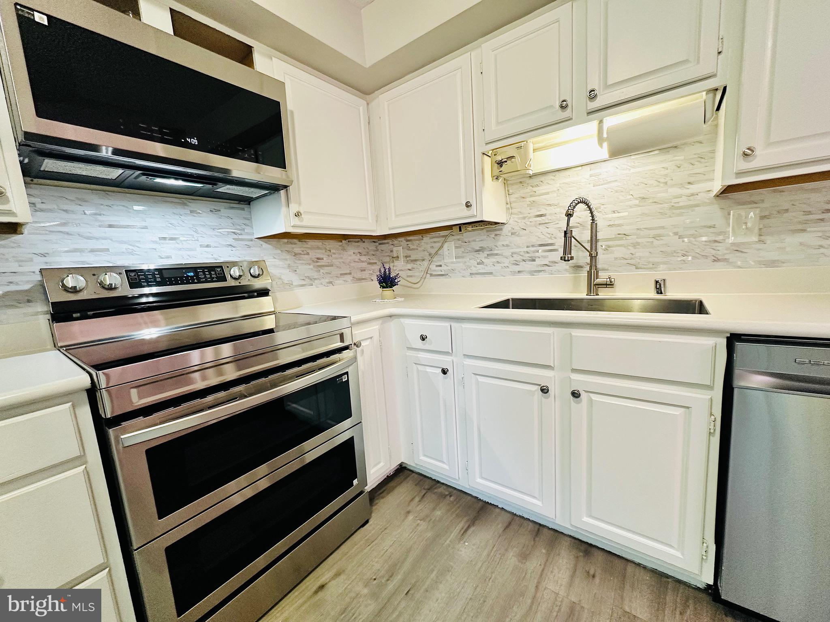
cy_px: 311
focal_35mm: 14
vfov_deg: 85.7
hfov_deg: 102.1
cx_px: 415
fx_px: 336
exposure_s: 1/60
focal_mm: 2.22
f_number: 2.2
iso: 200
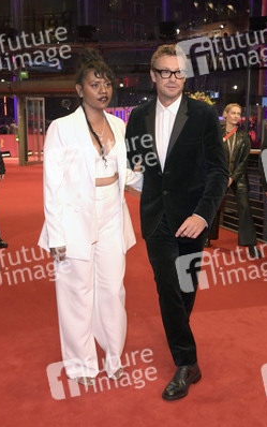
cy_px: 214
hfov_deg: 29.9
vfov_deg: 46.2
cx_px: 133
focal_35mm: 43
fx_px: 500
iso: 3200
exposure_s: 1/250
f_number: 6.3
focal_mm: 42
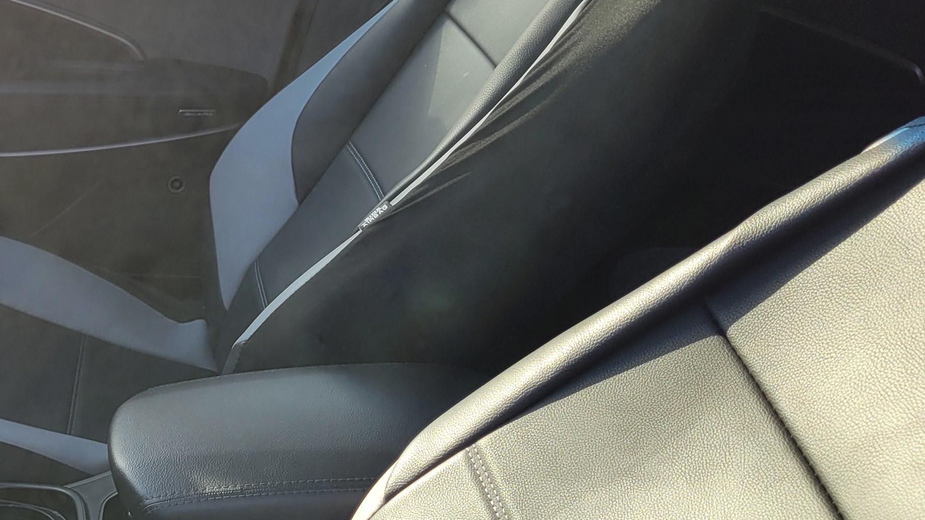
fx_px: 1545
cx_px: 3
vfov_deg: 18.9
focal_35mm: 63
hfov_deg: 30.9
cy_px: 421
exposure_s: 1/249
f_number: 1.8
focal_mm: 5.4
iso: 40
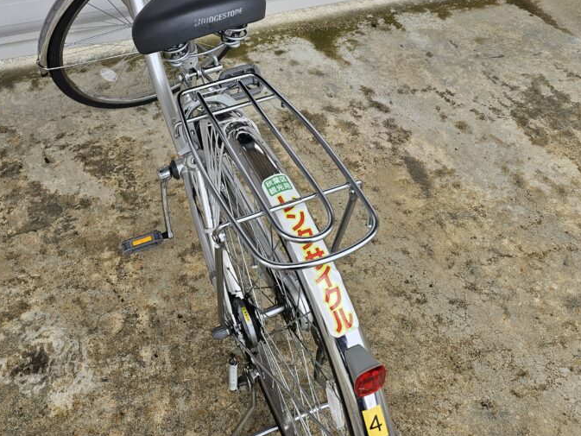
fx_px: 588
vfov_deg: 39.8
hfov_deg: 52.0
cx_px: 212
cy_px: 120
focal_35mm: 35
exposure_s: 1/180
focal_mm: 6.3
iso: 20
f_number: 1.7
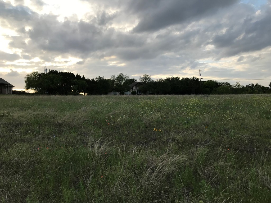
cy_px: 102
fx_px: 219
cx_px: 136
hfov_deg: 63.4
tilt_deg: -0.7
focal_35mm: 28
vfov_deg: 49.7
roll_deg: +1.8
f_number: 1.8
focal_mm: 3.99
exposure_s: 1/595
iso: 20
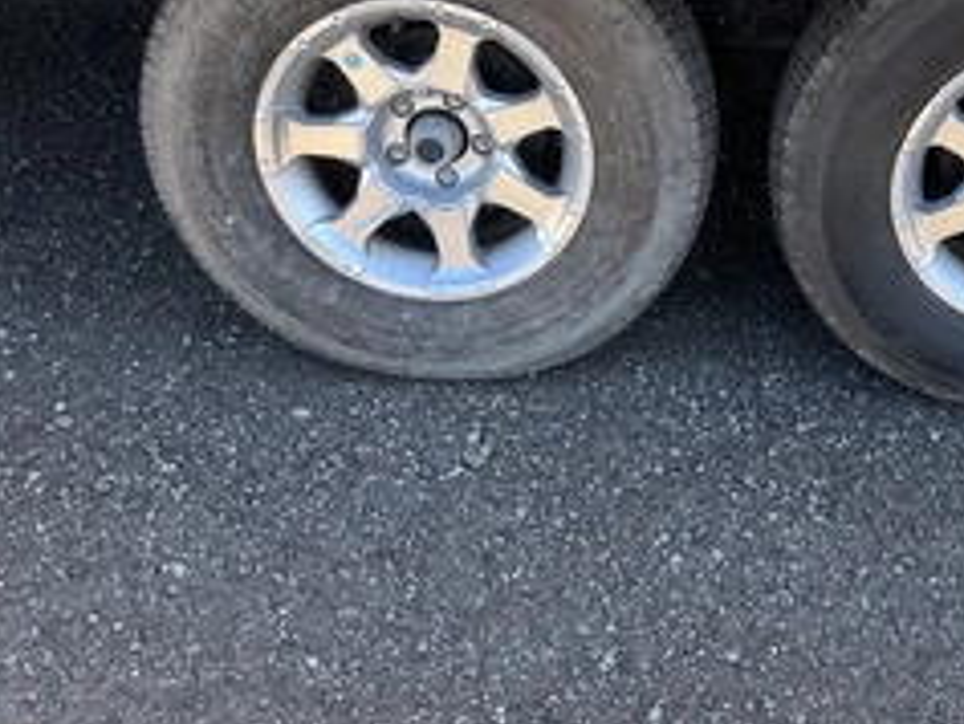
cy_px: 179
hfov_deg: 37.3
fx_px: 1365
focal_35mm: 49
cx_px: 789
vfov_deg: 29.2
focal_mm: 3
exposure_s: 1/370
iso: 25
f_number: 1.8
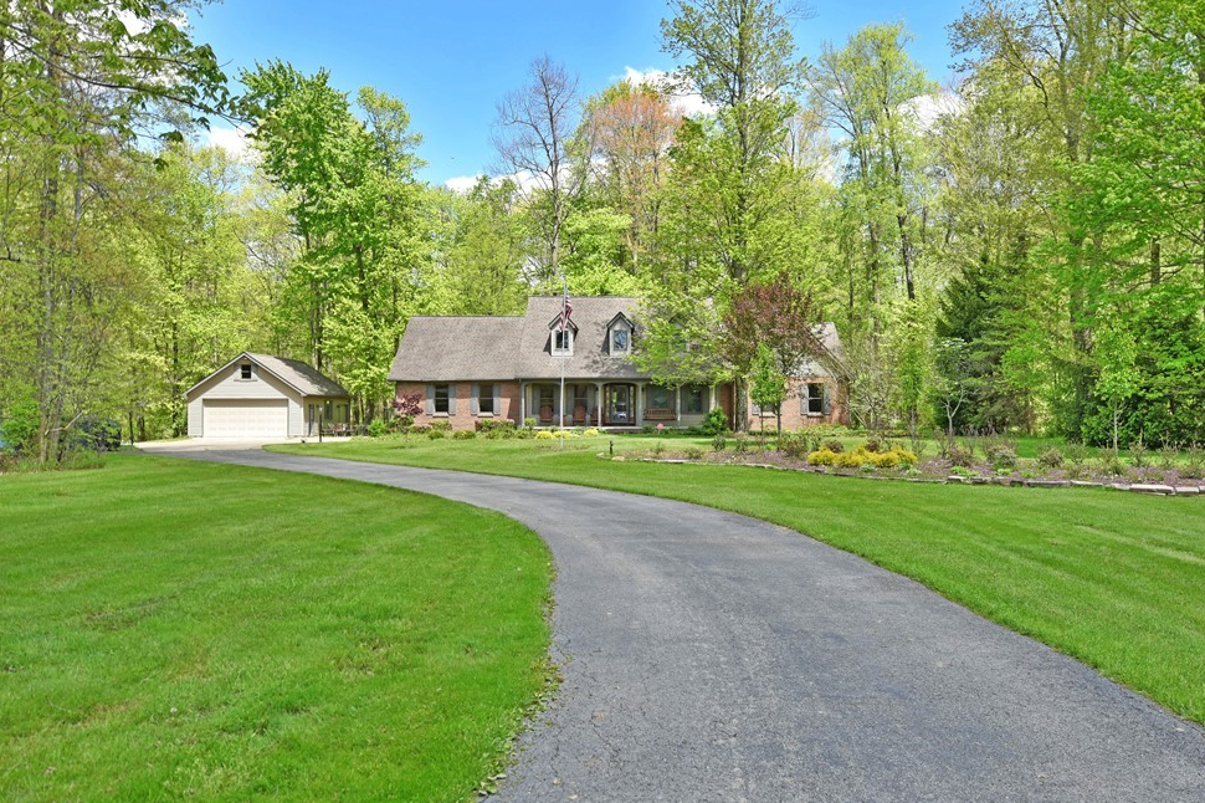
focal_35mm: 29
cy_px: 389
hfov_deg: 64.4
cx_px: 640
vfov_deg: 45.5
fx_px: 956
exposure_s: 1/320
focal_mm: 17
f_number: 4.5
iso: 200
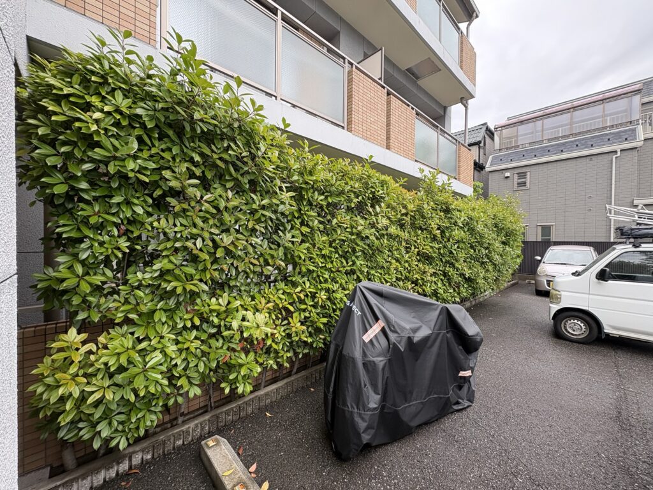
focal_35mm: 14
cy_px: 245
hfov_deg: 102.1
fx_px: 264
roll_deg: -0.7
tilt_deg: -0.1
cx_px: 326
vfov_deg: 85.7
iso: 50
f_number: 2.2
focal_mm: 2.22
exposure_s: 1/160
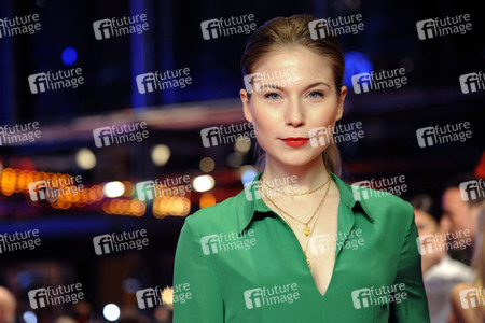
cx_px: 242
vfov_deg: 11.4
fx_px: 1617
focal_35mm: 120
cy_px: 162
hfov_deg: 17.1
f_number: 4
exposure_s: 1/125
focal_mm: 120
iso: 2000
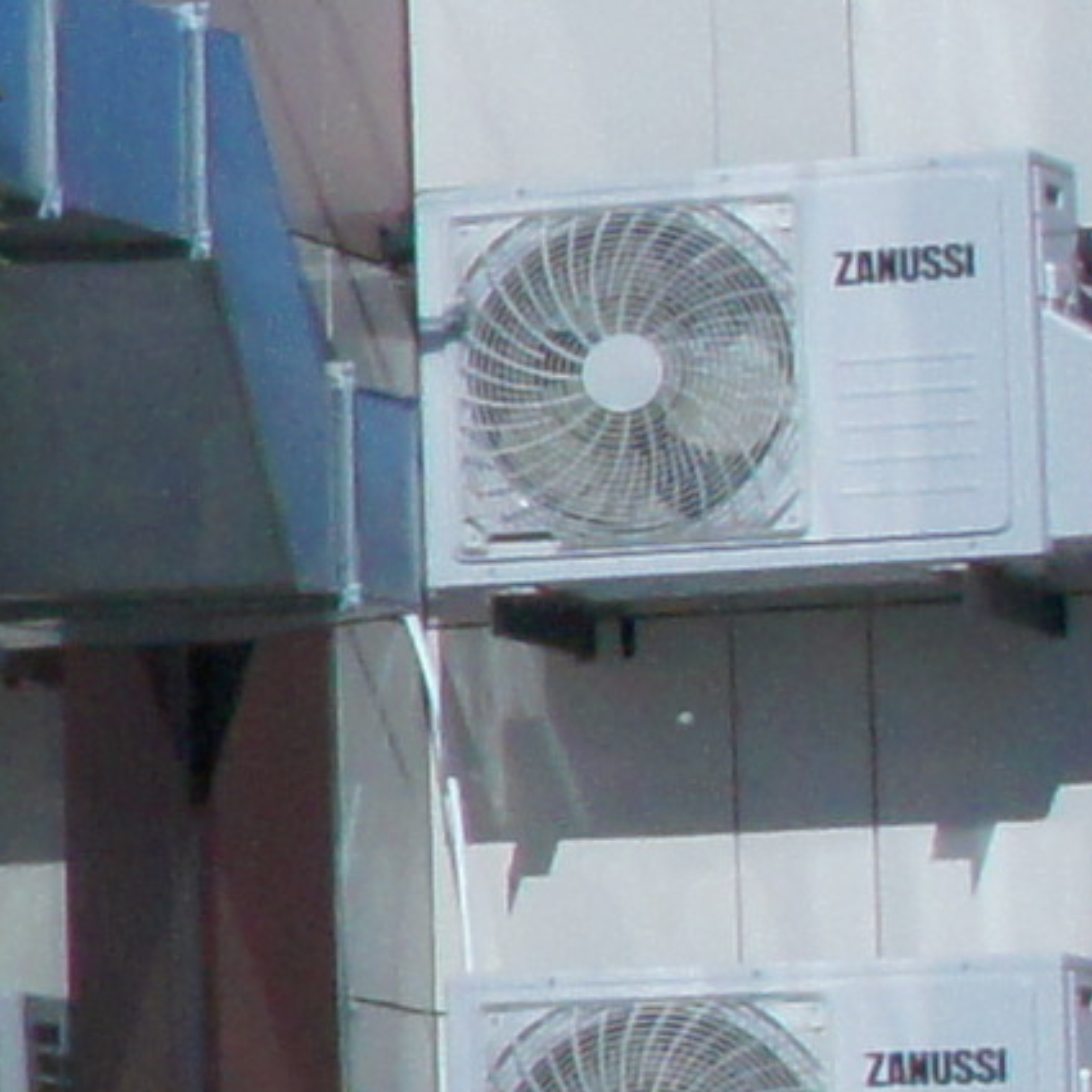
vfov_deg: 4.9
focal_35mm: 358
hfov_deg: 4.2
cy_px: 874
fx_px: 12777
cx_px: -4648
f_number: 16
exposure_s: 1/2000
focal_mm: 26
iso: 800
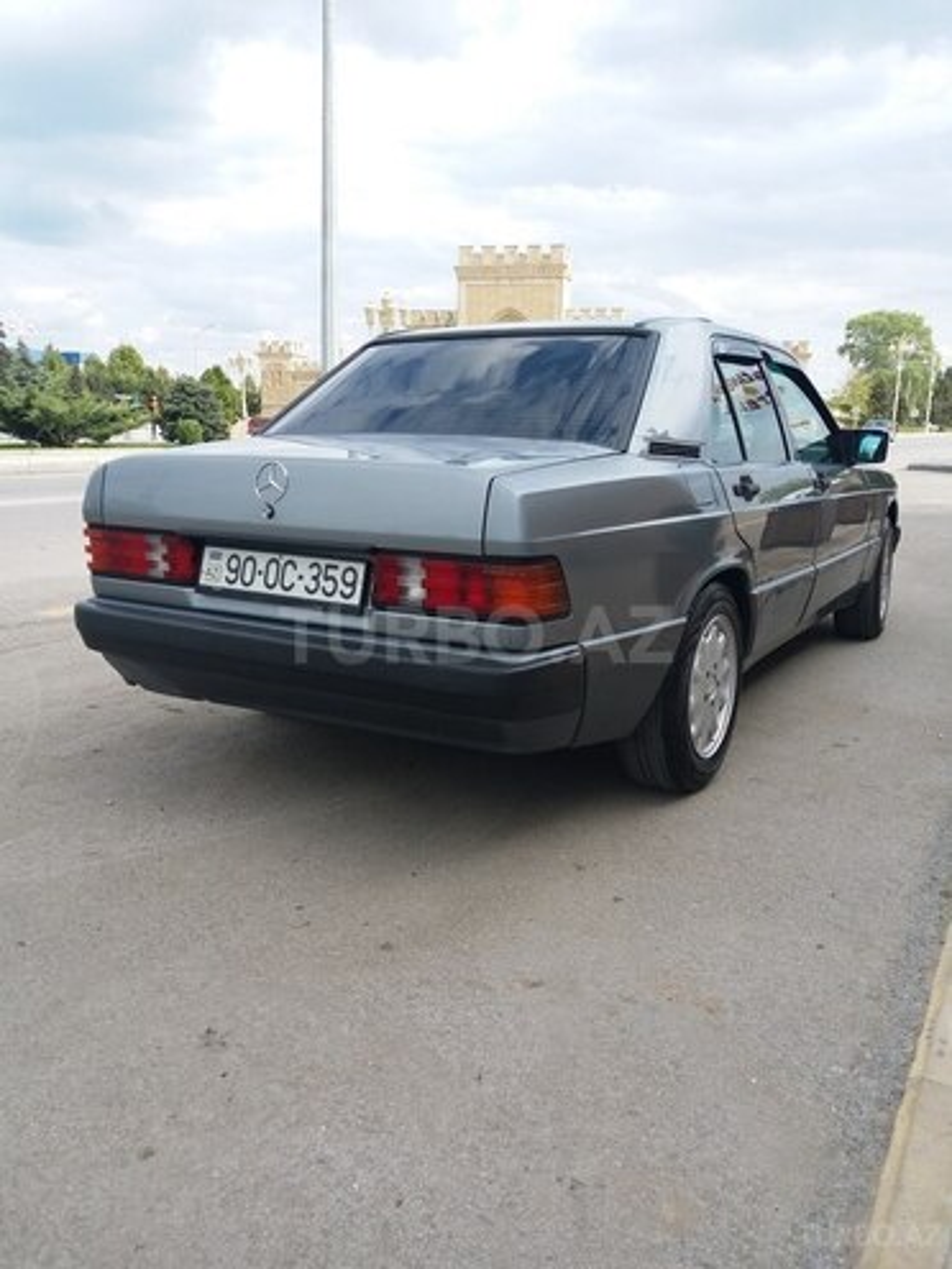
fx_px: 990
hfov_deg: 51.4
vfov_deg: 65.3
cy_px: 634
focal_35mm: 27
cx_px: 476
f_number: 1.9
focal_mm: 3.7
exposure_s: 1/533
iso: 40
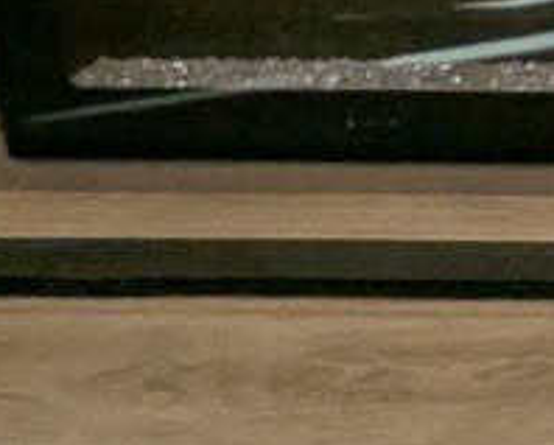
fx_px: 1806
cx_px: 1848
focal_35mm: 110
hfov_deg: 10.0
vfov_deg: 11.1
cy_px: -714
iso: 57
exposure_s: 1/61.2
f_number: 2.2
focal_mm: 2.35
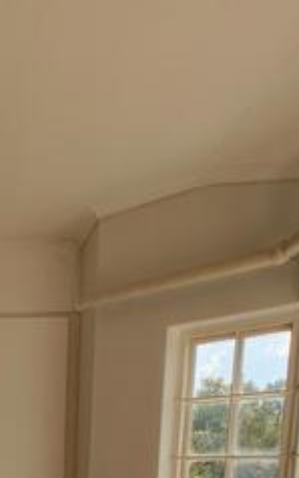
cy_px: 605
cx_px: -70
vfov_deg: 31.9
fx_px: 651
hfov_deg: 23.4
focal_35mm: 50
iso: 123
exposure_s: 1/100
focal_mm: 2.15
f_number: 2.2
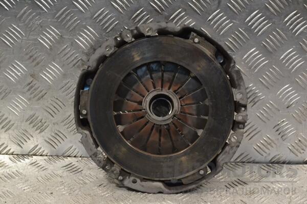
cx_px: 154
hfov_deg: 29.2
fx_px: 588
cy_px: 102
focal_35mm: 69
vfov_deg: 19.7
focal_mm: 46
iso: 3200
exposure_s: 1/250
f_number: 8
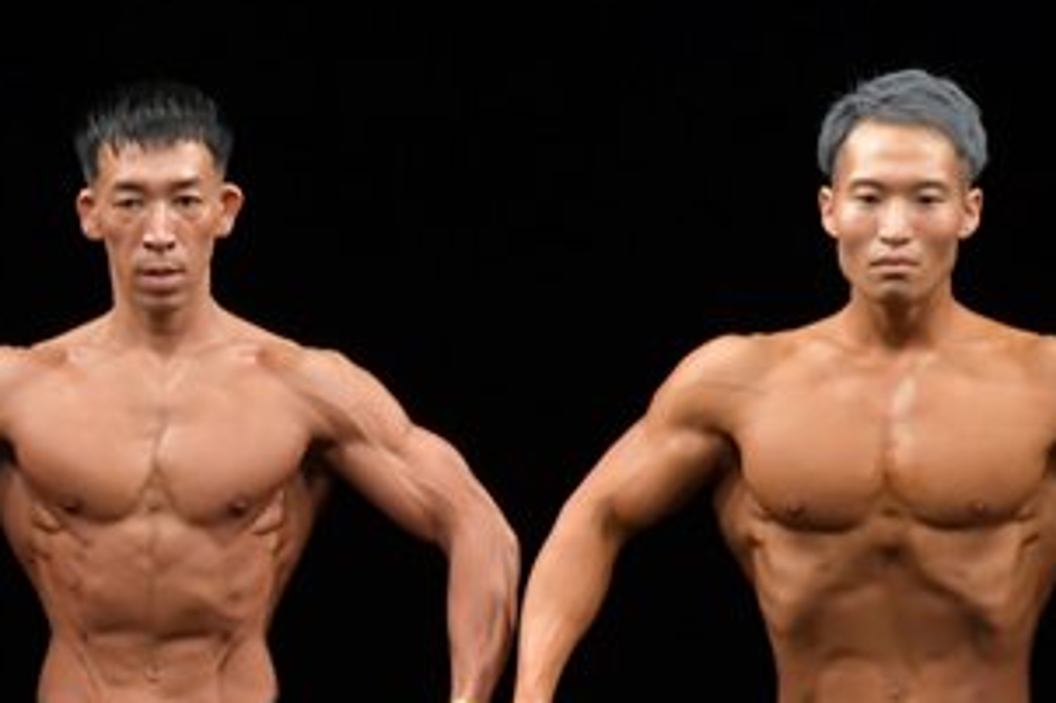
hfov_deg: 3.0
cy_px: 794
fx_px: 20345
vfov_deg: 2.0
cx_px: 44
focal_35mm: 694
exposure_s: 1/400
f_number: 5.6
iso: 2500
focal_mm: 180
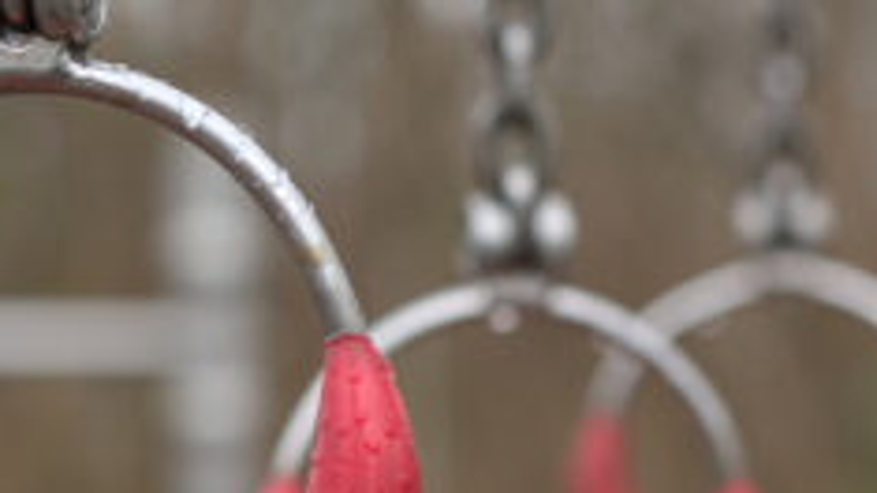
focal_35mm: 171
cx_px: 26
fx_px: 3975
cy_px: 388
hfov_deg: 12.5
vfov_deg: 7.1
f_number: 3.2
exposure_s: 1/250
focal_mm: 50
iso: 100
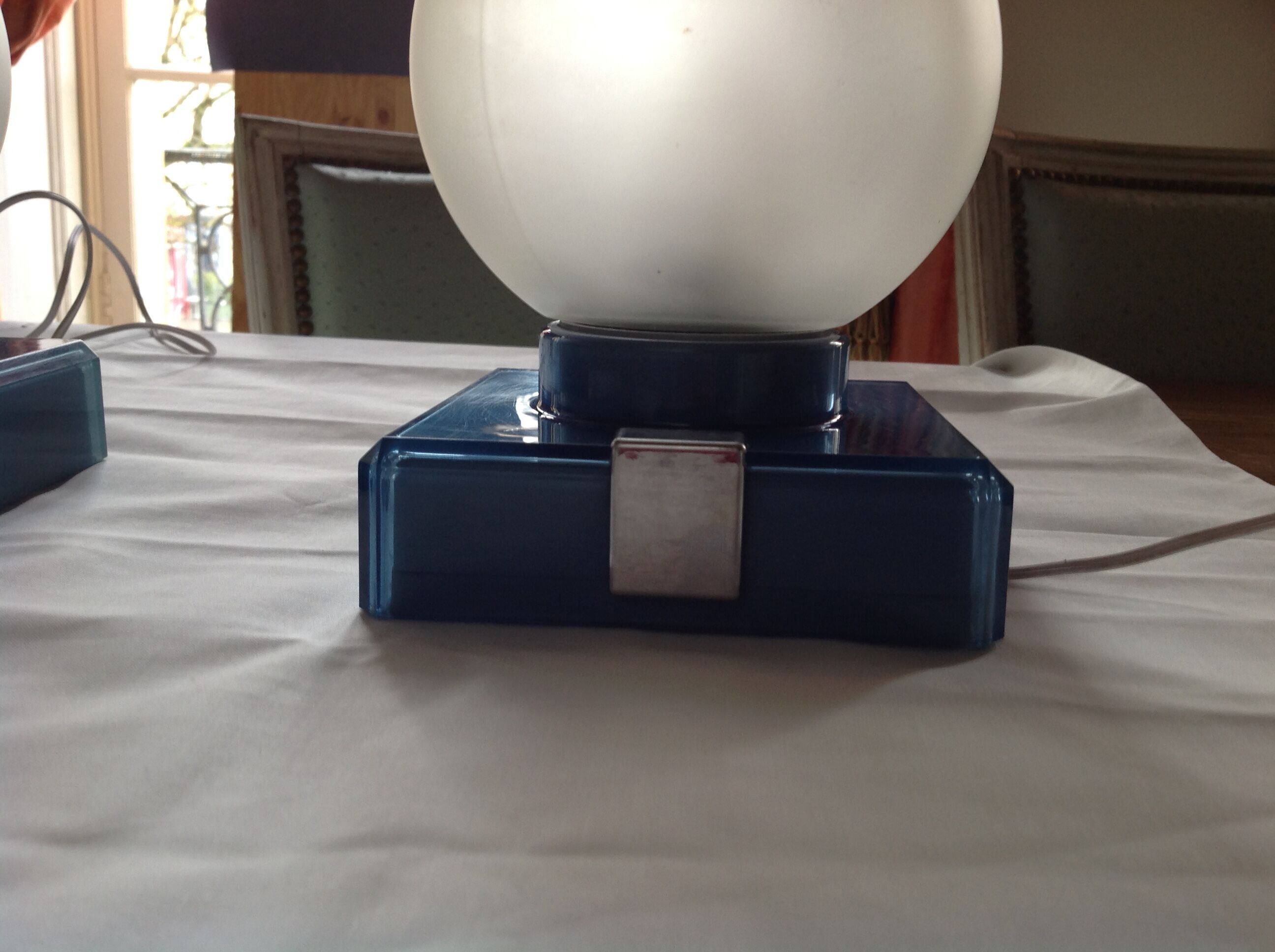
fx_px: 1287
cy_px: 476
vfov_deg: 40.6
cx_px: 638
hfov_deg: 52.7
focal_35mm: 35
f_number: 2.4
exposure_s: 1/20
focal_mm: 4.28
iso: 50
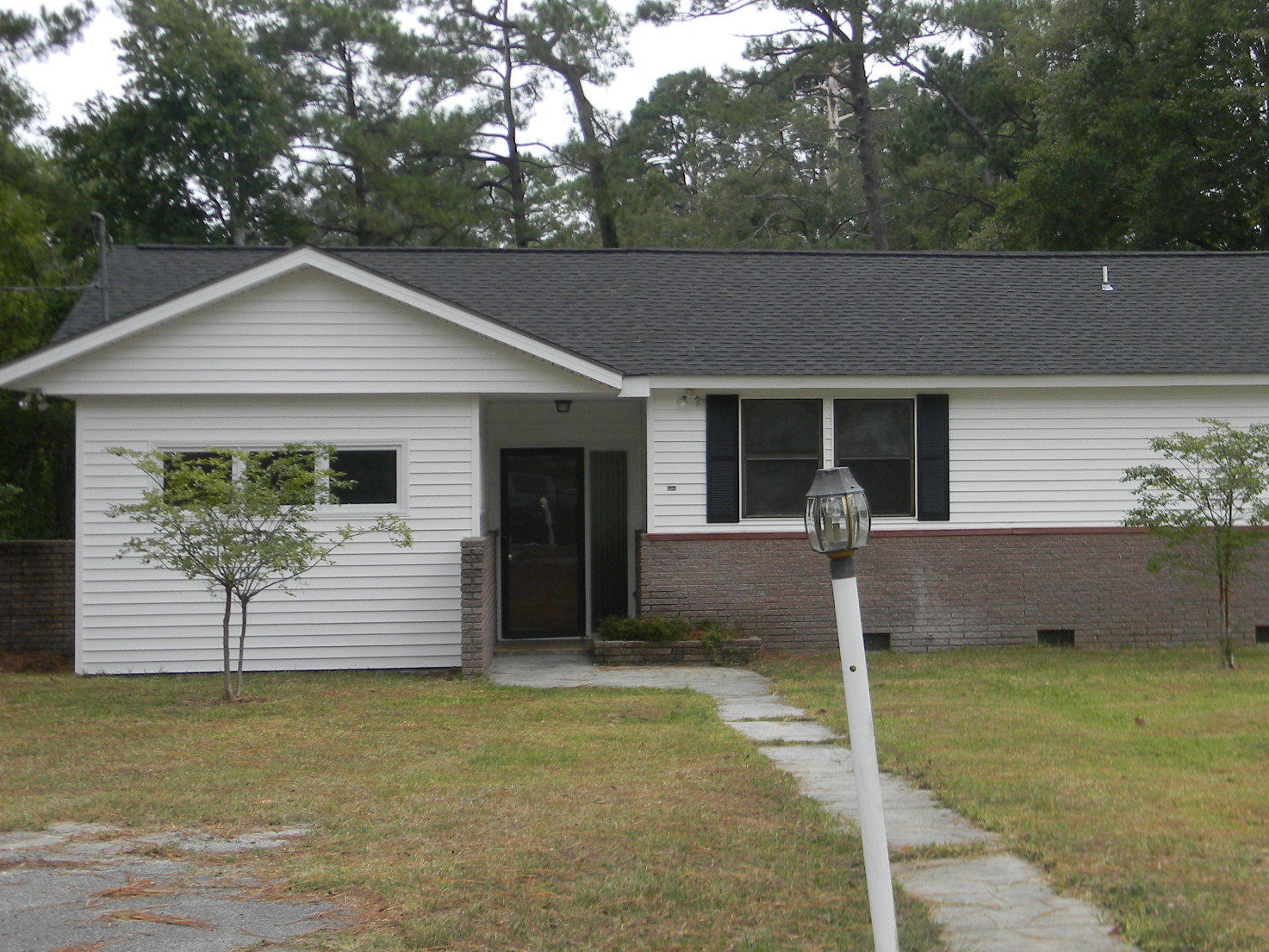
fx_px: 2090
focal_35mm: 57
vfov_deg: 25.6
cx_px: 880
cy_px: 392
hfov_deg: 33.4
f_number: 3.8
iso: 80
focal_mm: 7.3
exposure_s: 1/102
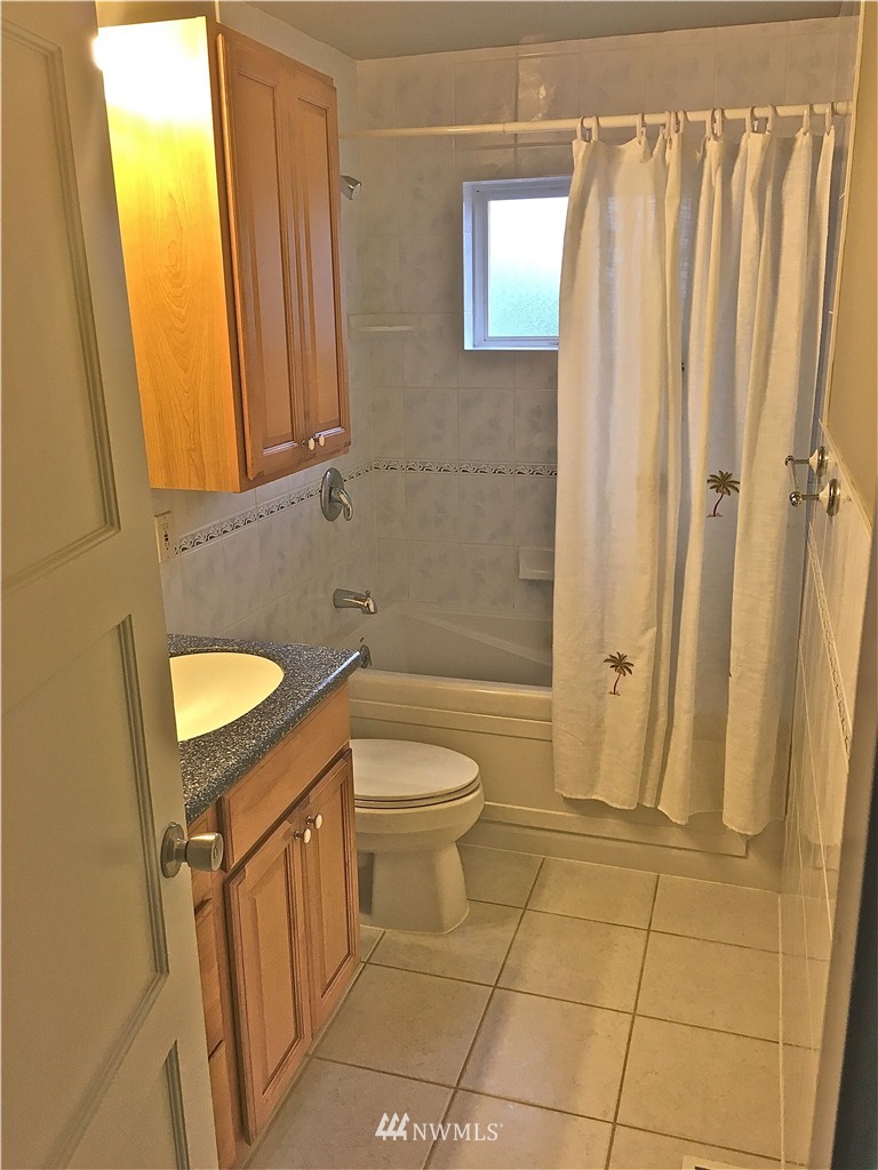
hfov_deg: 48.2
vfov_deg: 61.7
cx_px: 439
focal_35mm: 29
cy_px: 585
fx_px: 981
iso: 32
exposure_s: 1/30
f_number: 2.2
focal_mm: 4.15
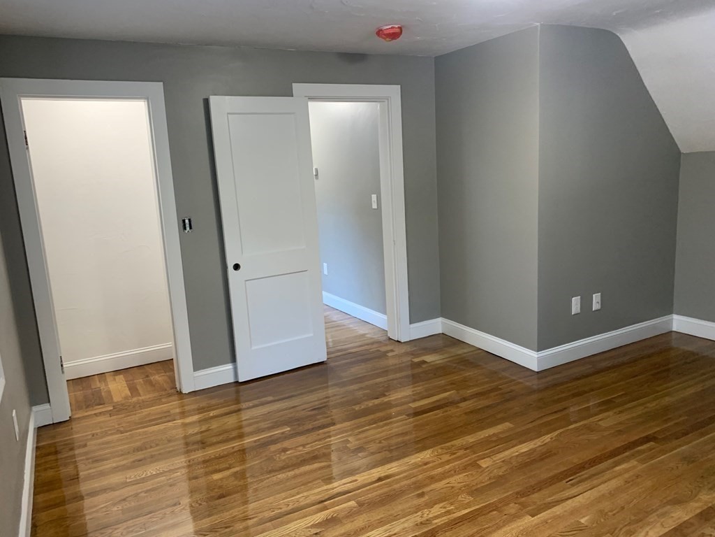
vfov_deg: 53.1
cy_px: 268
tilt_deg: -9.8
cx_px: 358
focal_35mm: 26
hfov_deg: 67.3
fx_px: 537
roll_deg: +3.7
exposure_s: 1/60
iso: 200
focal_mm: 4.25
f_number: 1.8
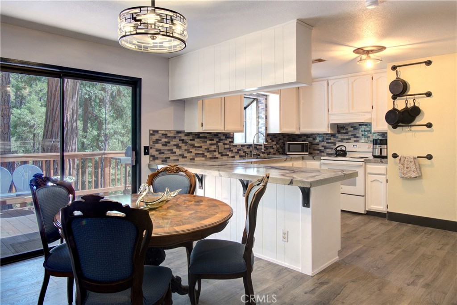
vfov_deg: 53.1
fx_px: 305
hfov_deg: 73.8
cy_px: 152
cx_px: 228
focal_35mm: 24
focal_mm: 12
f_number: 8
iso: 400
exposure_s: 1/25
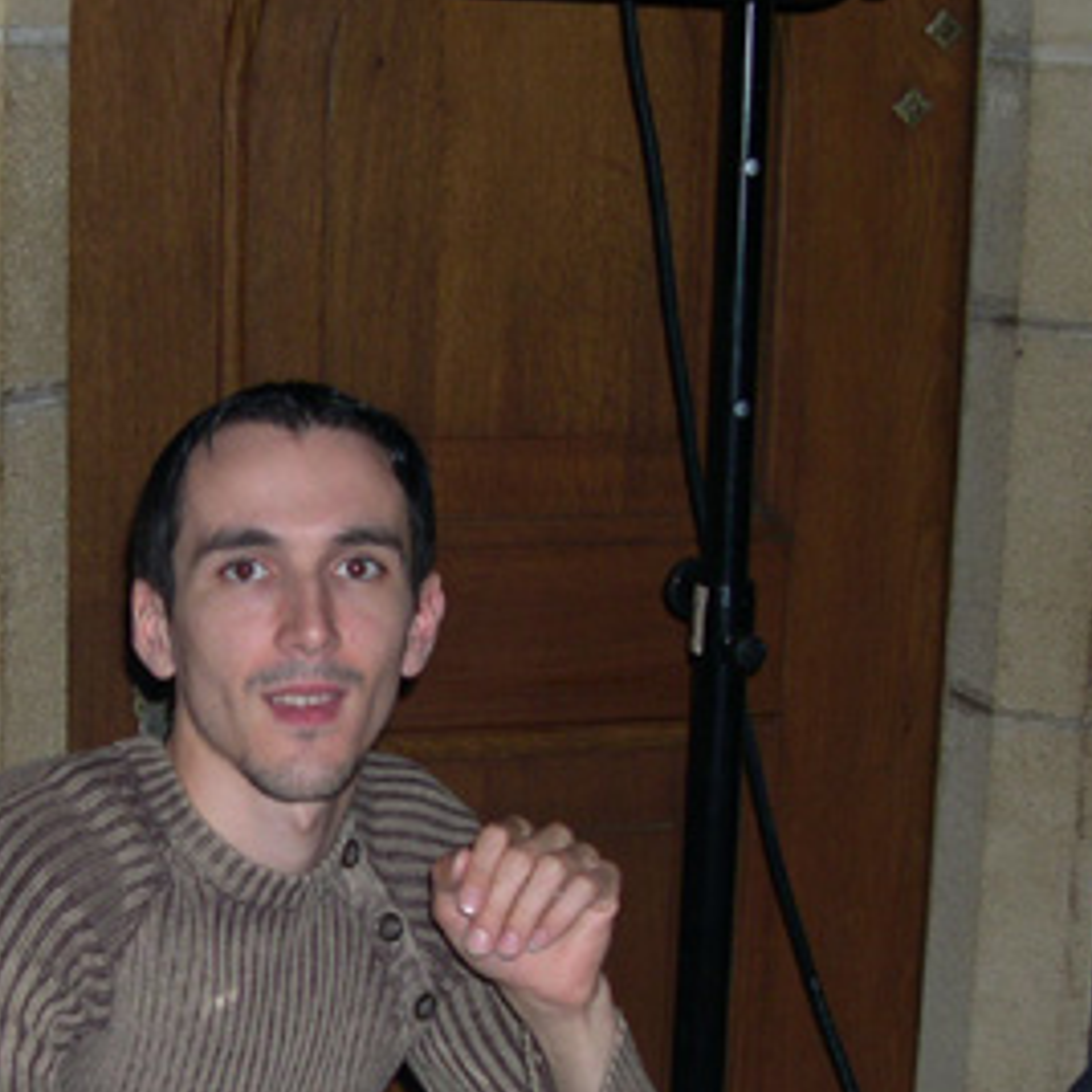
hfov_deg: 18.3
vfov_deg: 18.6
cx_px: 61
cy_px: 778
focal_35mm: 93
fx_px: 3319
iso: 132
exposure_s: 1/60
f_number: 3.1
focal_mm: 10.1
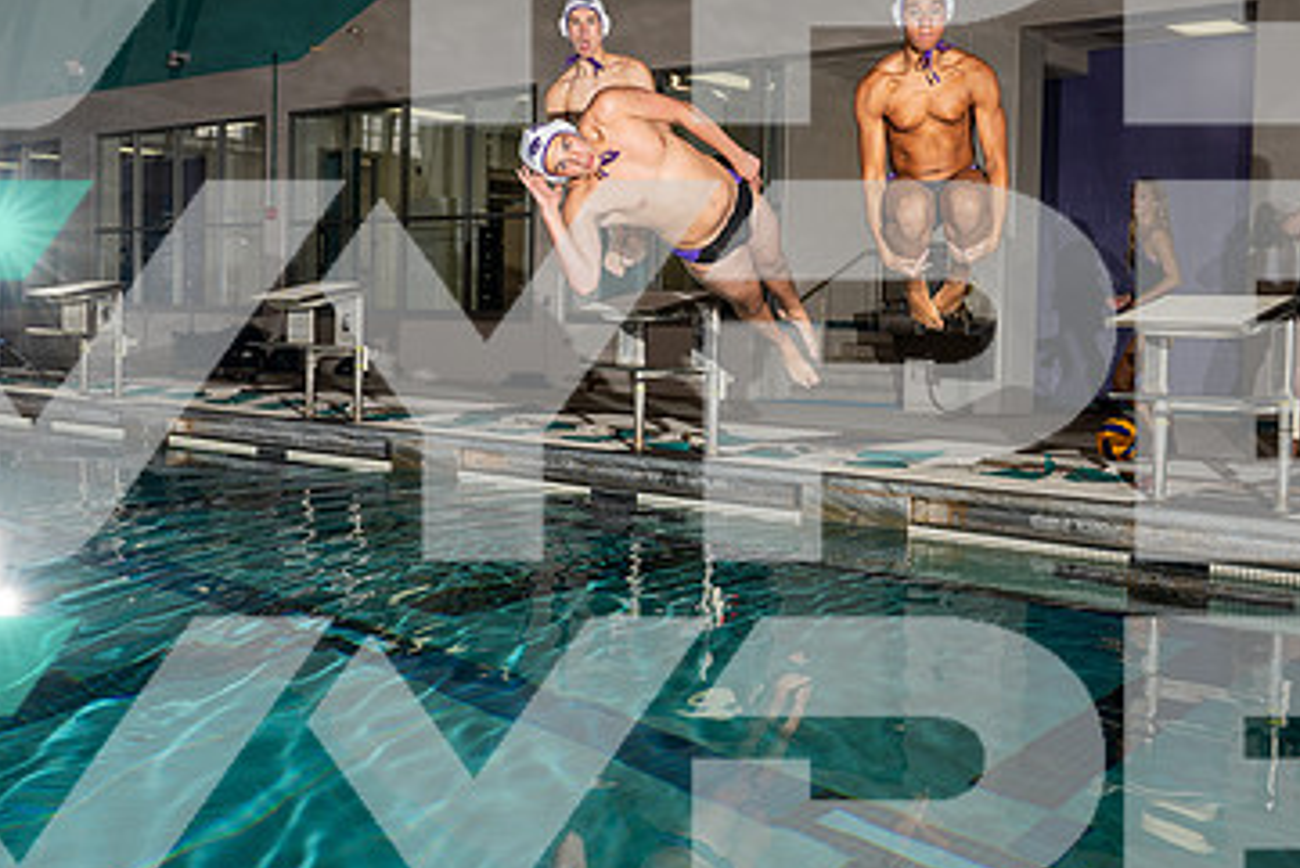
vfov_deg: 29.9
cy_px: 373
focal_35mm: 45
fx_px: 1626
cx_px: 634
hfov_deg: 43.6
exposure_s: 1/250
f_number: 4
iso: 100
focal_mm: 28
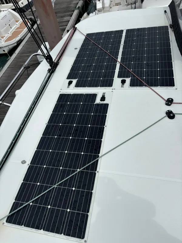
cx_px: 91
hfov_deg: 53.1
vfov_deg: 67.3
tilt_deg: -47.3
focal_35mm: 26
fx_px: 182
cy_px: 122
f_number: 1.6
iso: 50
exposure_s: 1/7194
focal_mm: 5.96
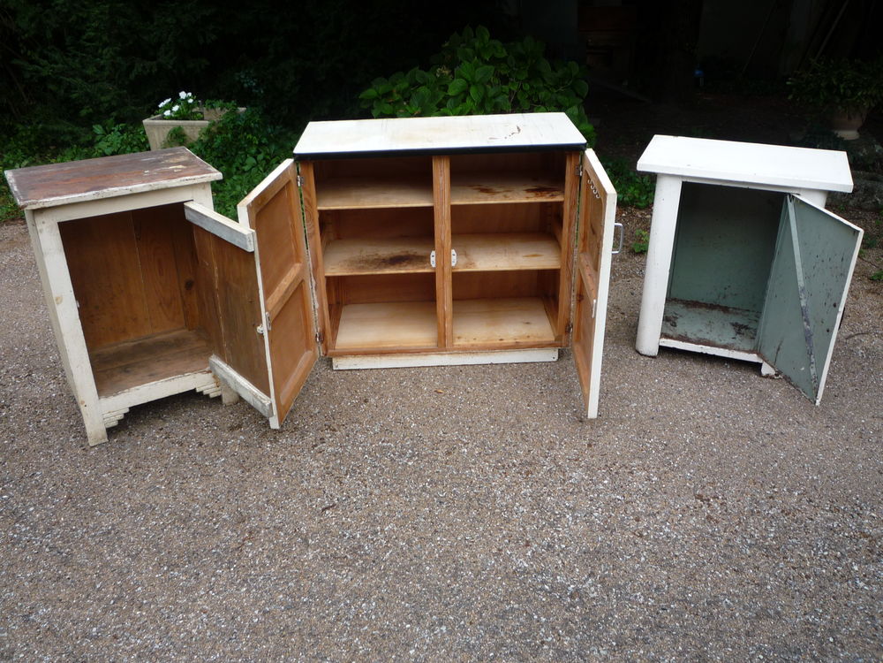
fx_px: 765
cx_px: 442
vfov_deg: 46.8
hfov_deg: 60.0
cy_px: 332
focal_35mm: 30
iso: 100
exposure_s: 1/100
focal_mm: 5.2
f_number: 3.3
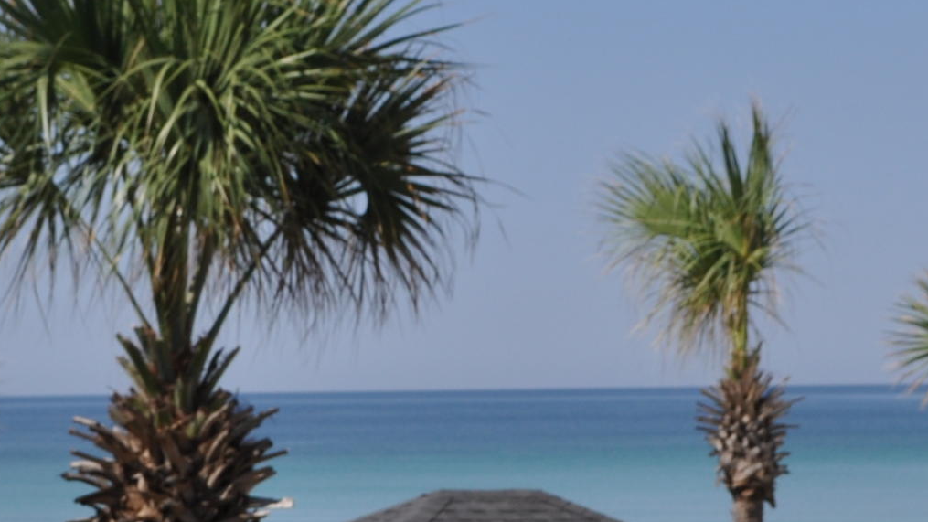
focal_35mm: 135
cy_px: 506
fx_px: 3311
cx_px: 392
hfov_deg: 15.9
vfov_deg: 9.0
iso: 200
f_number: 10
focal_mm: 29
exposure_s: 1/400
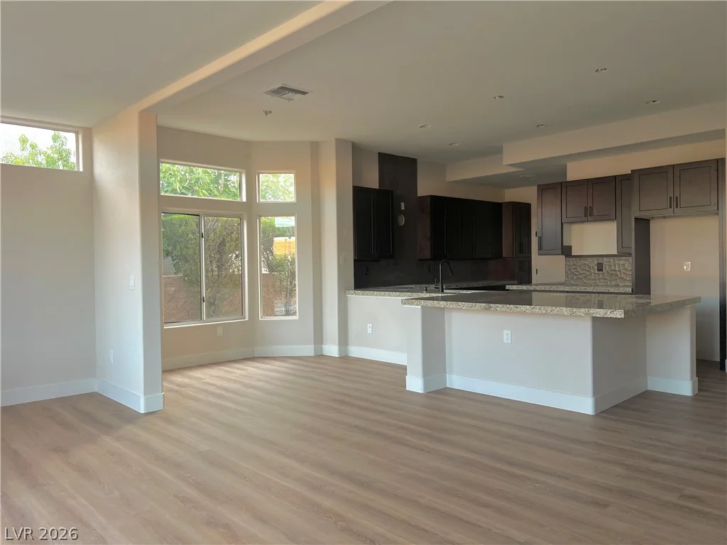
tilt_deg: -1.9
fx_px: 546
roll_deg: +0.6
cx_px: 364
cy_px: 272
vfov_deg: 53.1
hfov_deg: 67.3
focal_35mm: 26
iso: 80
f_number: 1.5
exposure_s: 1/121
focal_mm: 5.7
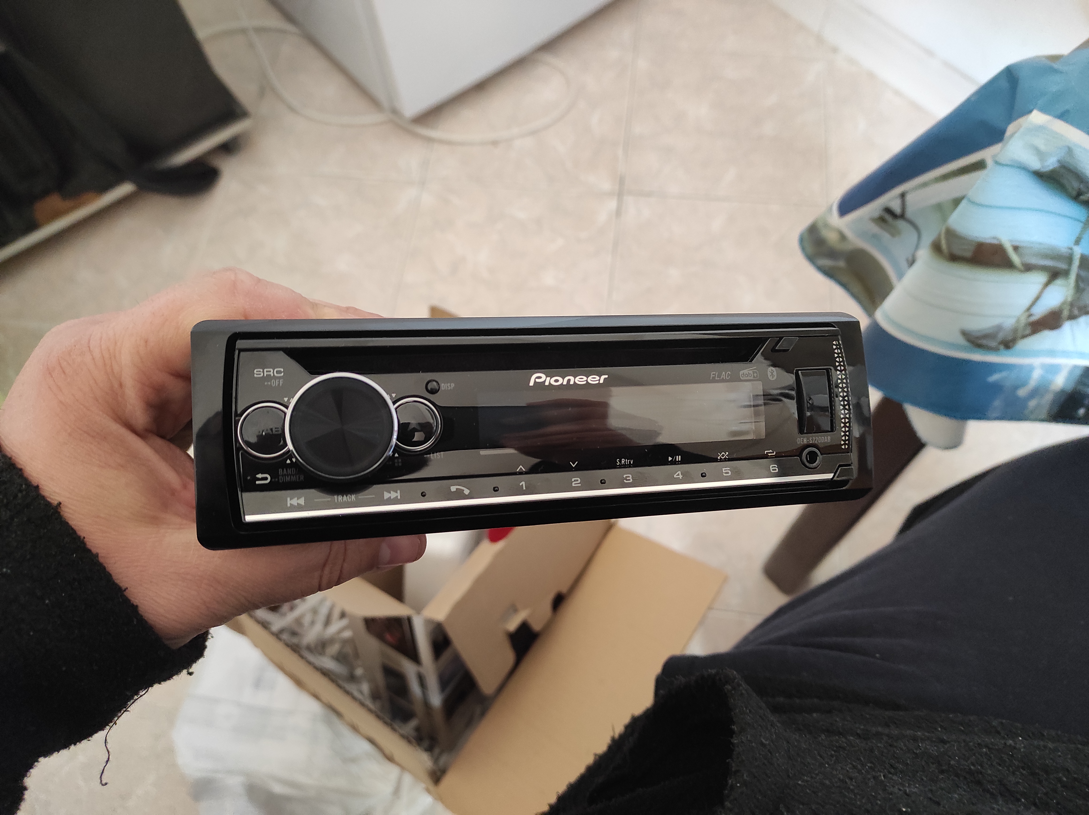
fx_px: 786
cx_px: 544
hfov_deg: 69.4
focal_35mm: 25
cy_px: 408
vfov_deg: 54.8
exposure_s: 1/30
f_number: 1.89
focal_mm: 5.43
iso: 1058
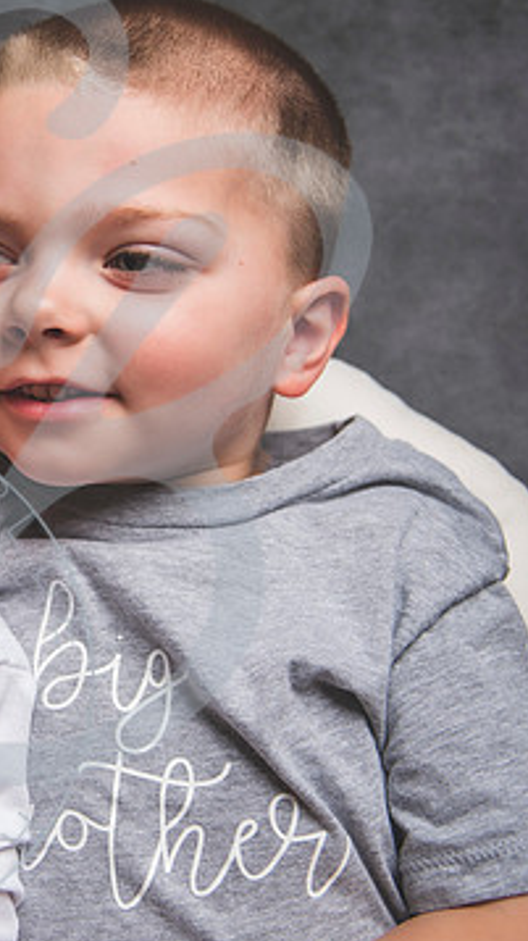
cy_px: 459
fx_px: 1520
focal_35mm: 61
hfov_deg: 19.0
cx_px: -45
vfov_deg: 34.4
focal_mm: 34
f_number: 2.8
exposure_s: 1/100
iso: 100
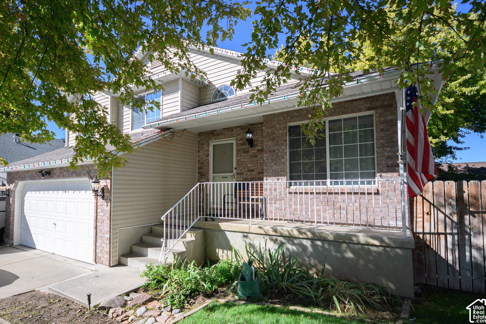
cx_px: 227
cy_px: 176
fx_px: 256
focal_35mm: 19
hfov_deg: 86.8
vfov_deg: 64.4
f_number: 4.2
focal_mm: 11.5
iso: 250
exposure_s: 1/800
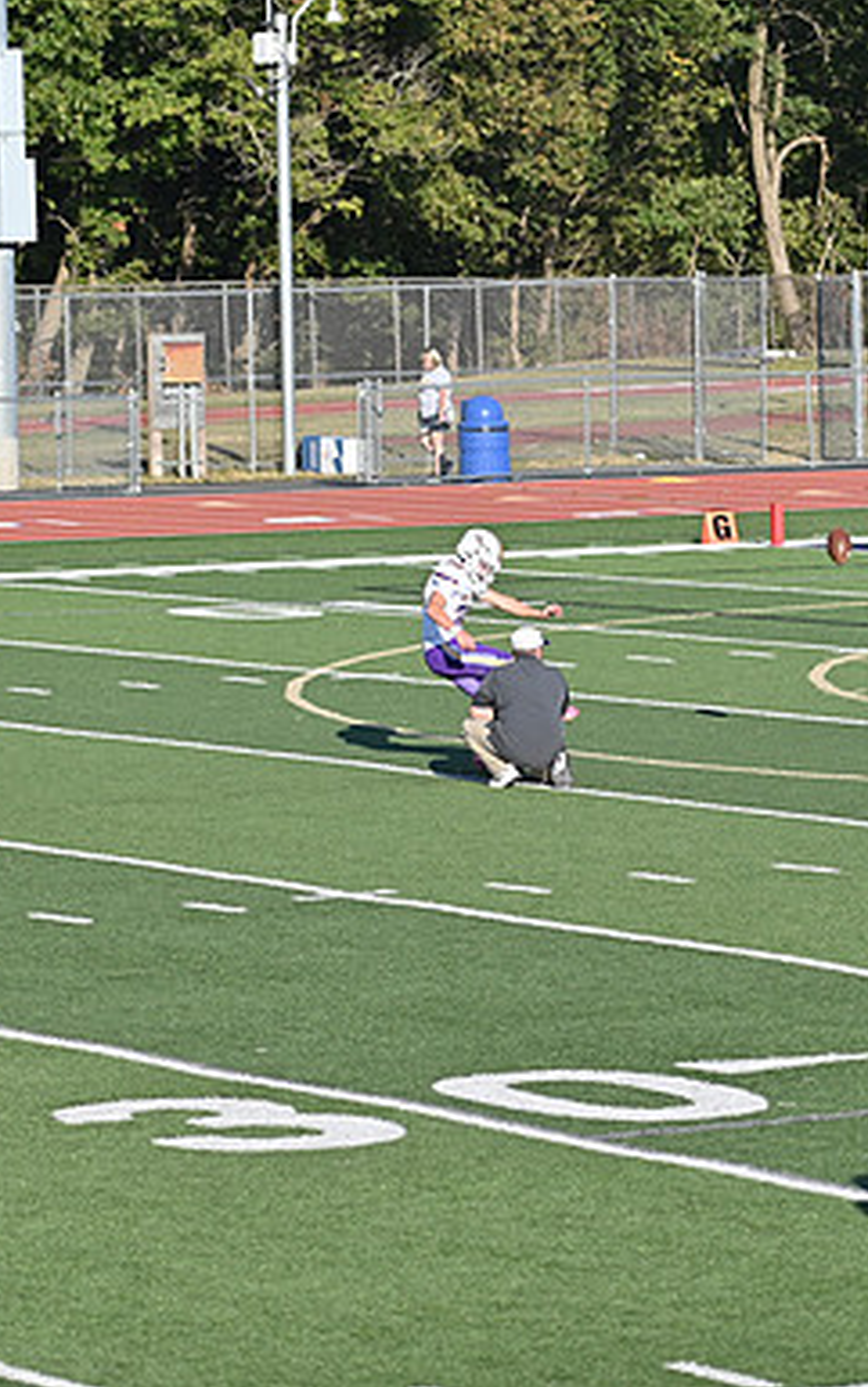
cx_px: 558
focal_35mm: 212
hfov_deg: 6.2
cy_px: 694
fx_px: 8015
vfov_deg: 9.9
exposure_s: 1/2500
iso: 100
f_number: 2.8
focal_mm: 92
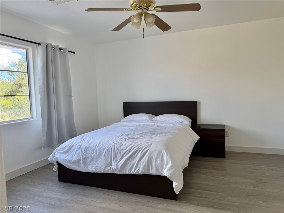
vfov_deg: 56.8
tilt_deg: -1.7
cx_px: 142
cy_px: 106
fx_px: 197
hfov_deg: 71.6
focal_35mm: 24
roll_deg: +1.0
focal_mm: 6.76
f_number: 1.78
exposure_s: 1/164
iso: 80
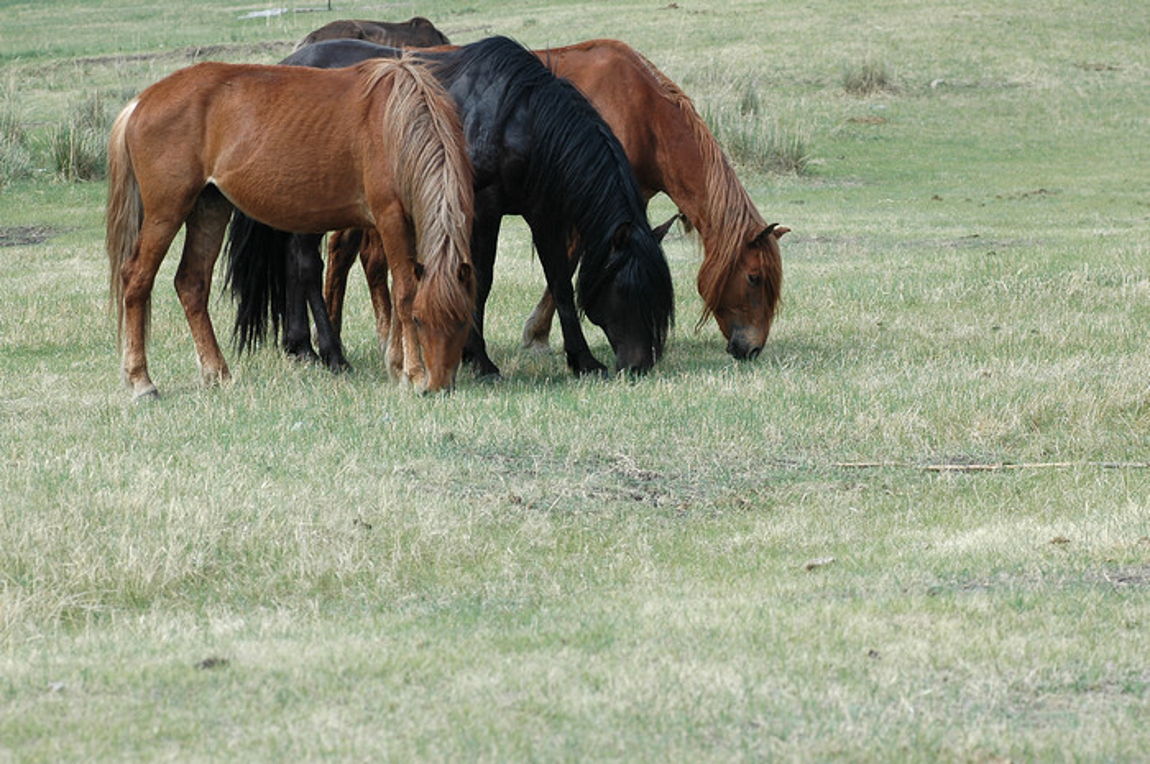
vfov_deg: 10.1
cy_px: 382
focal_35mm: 135
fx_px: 4307
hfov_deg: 15.2
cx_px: 575
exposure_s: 1/800
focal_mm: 90
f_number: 5.6
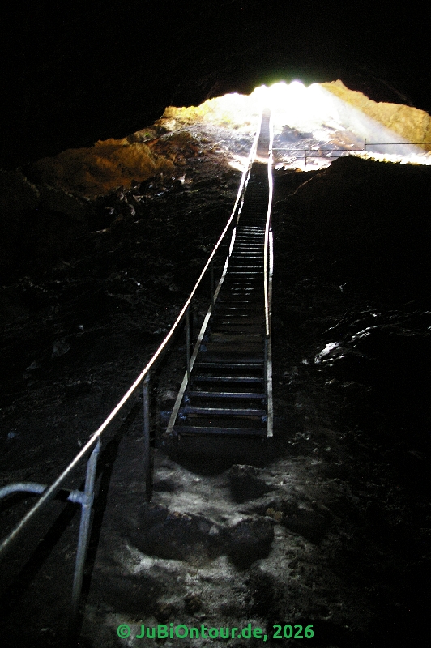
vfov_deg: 55.1
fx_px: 621
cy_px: 324
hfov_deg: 38.3
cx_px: 216
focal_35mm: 34
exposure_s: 1/10
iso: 1600
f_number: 4
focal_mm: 23
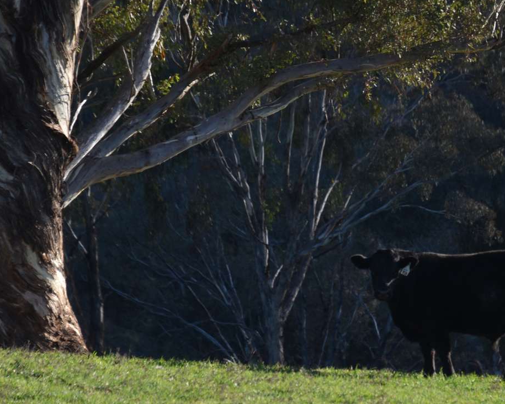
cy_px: 219
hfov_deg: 3.0
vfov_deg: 2.4
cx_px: 307
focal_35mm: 650
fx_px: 9715
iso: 100
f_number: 5.6
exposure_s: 1/250
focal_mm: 220
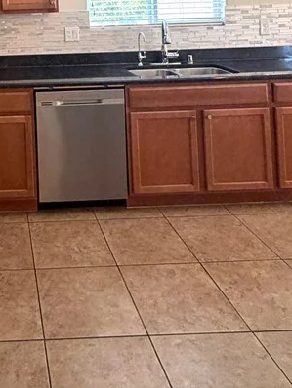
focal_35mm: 36
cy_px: -14
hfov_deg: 35.7
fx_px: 404
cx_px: -2
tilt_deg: +1.9
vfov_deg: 42.9
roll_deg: +2.4
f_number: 2.2
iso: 250
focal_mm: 2.22
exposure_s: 1/60
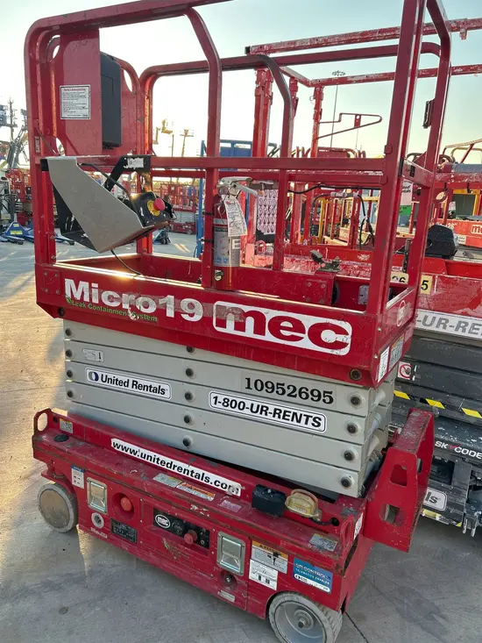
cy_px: 322
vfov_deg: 67.3
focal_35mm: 26
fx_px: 483
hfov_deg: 53.1
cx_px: 241
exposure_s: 1/621
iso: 50
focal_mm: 5.7
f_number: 1.5
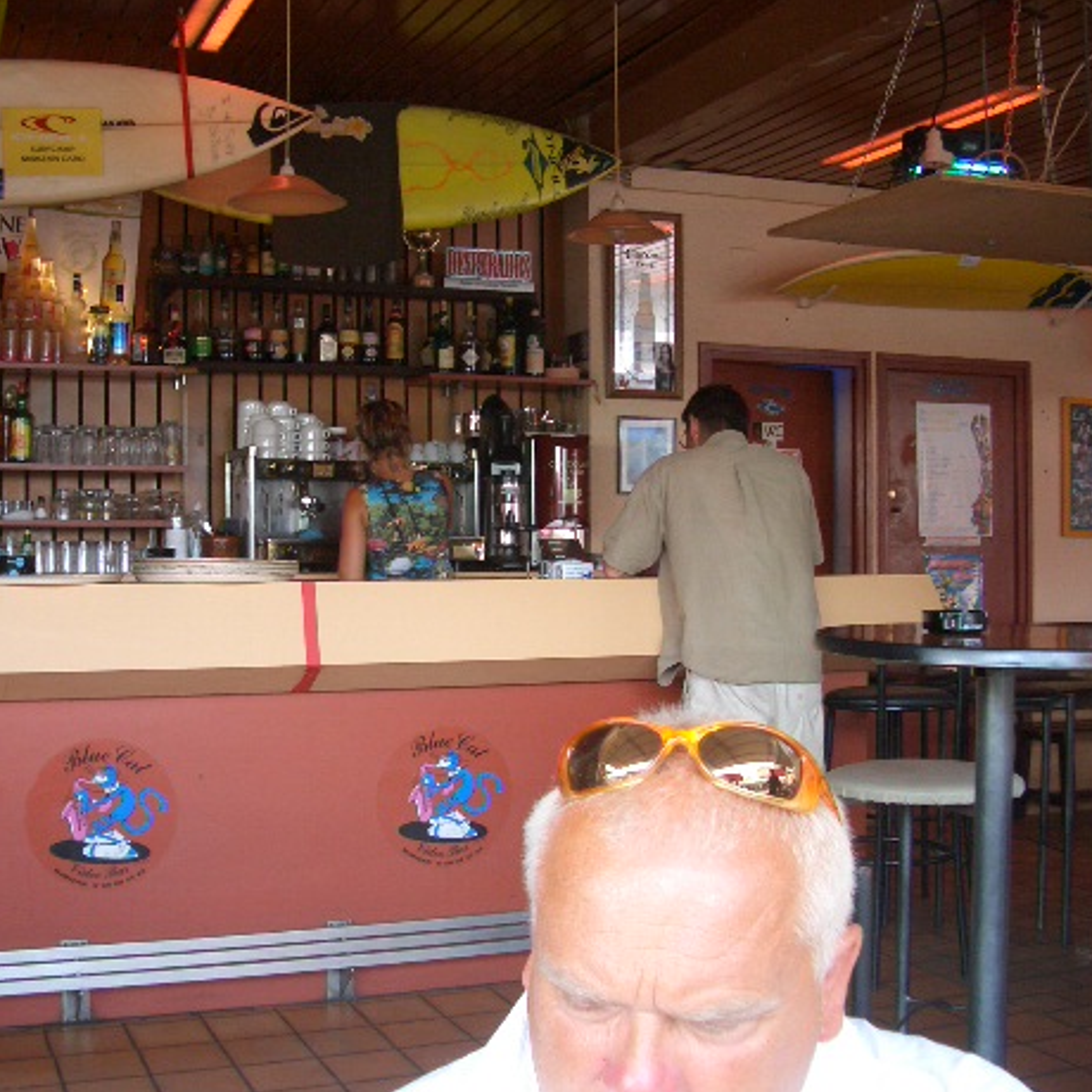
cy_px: 527
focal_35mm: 43
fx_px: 1535
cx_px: 491
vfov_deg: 39.2
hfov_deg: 39.1
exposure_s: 1/80
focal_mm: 5.8
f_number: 2.6
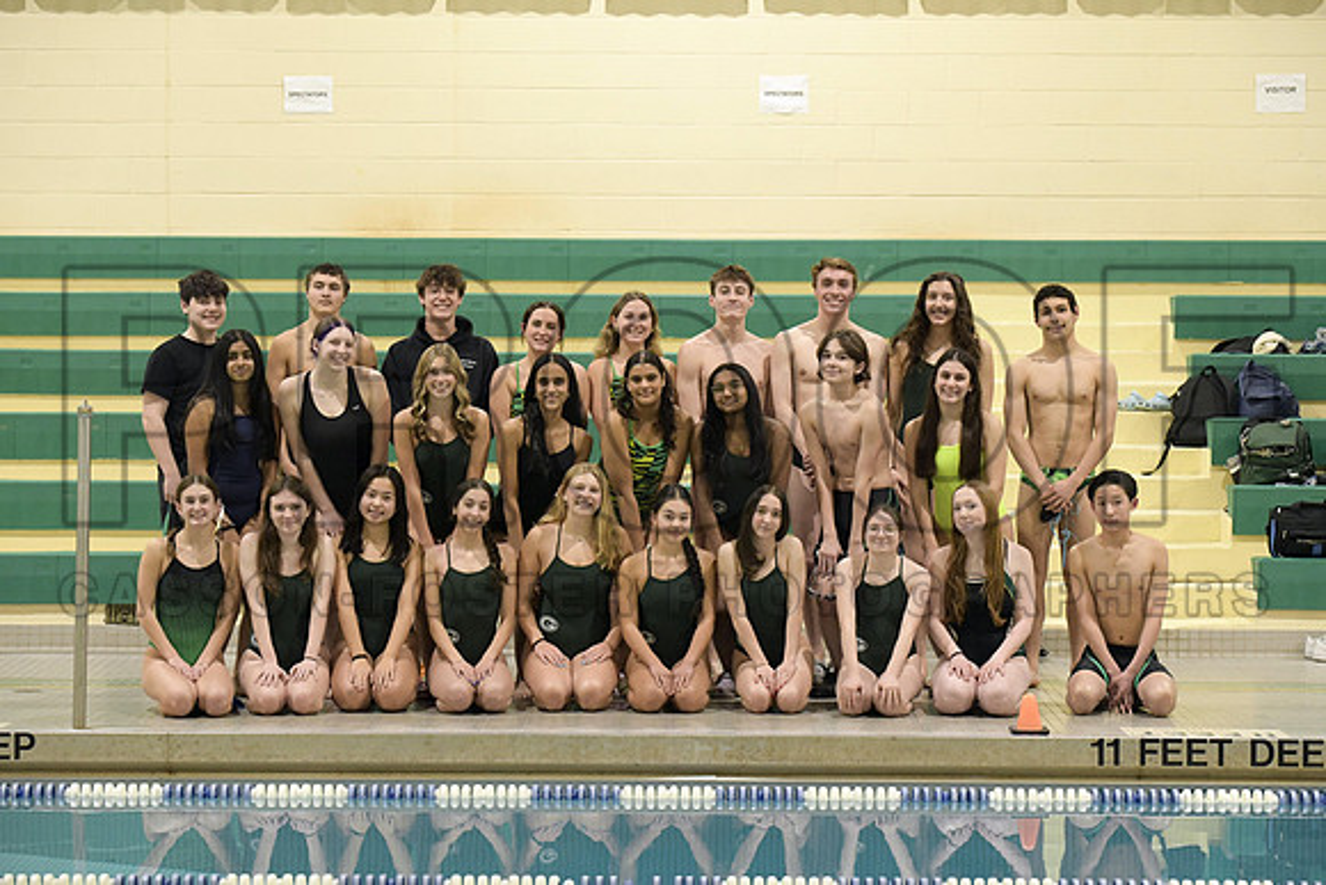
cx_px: 663
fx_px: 3868
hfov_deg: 19.5
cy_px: 442
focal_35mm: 105
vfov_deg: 13.0
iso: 10000
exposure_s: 1/500
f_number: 4.5
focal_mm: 105
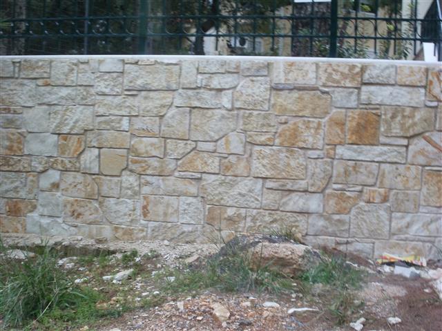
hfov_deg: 36.8
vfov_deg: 28.0
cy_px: 166
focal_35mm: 52
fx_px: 663
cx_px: 221
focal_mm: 9.1
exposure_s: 1/40
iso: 100
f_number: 4.4
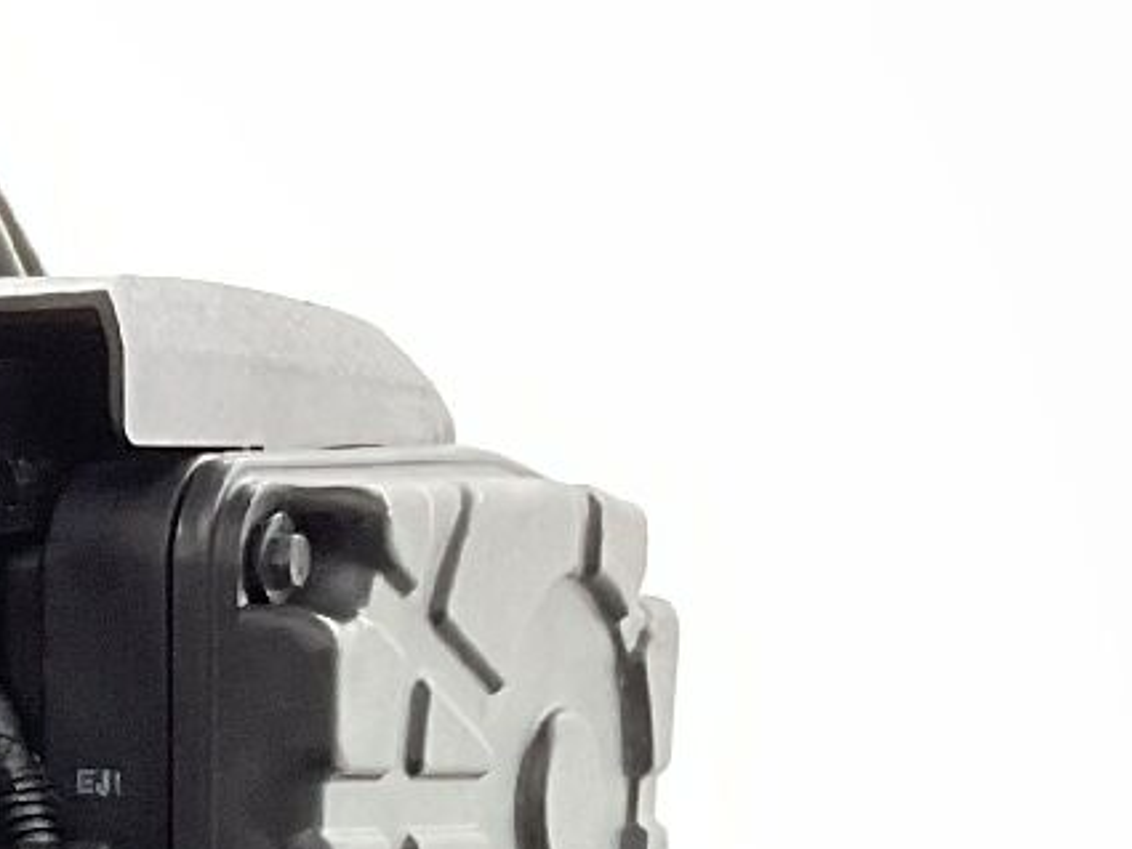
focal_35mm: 131
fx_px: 4285
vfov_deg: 10.7
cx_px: -673
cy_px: 1481
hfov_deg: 13.9
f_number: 1.8
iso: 125
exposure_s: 1/50
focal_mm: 3
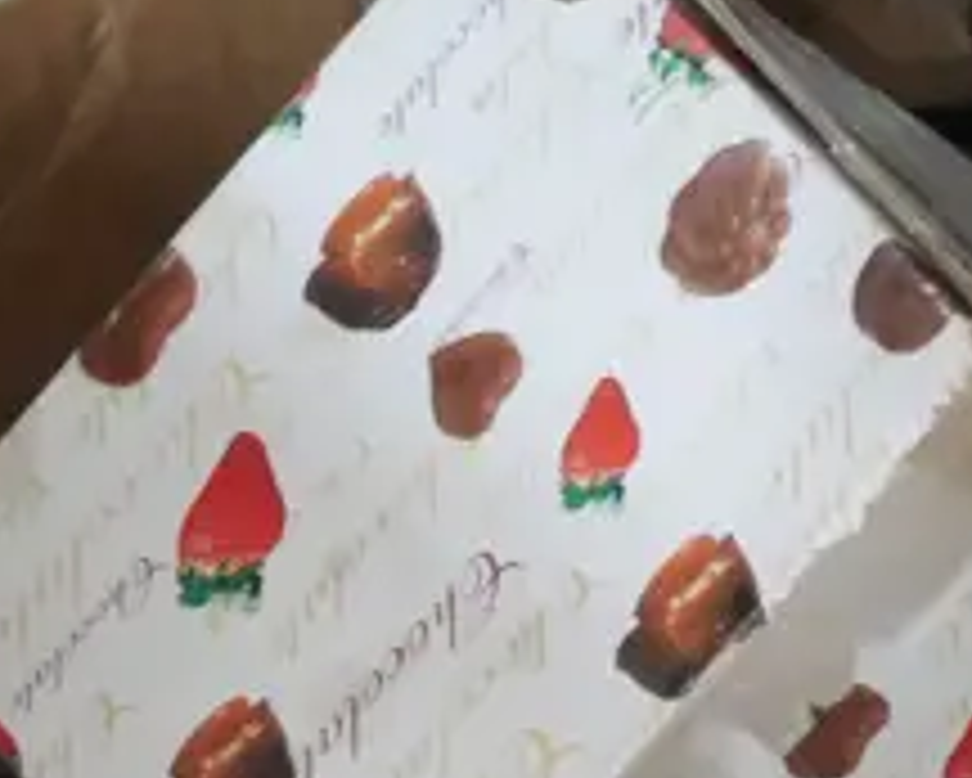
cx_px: 1976
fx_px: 6389
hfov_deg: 8.3
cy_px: 938
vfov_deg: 6.9
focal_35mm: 222
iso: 3200
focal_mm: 24
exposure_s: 1/15
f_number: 6.3
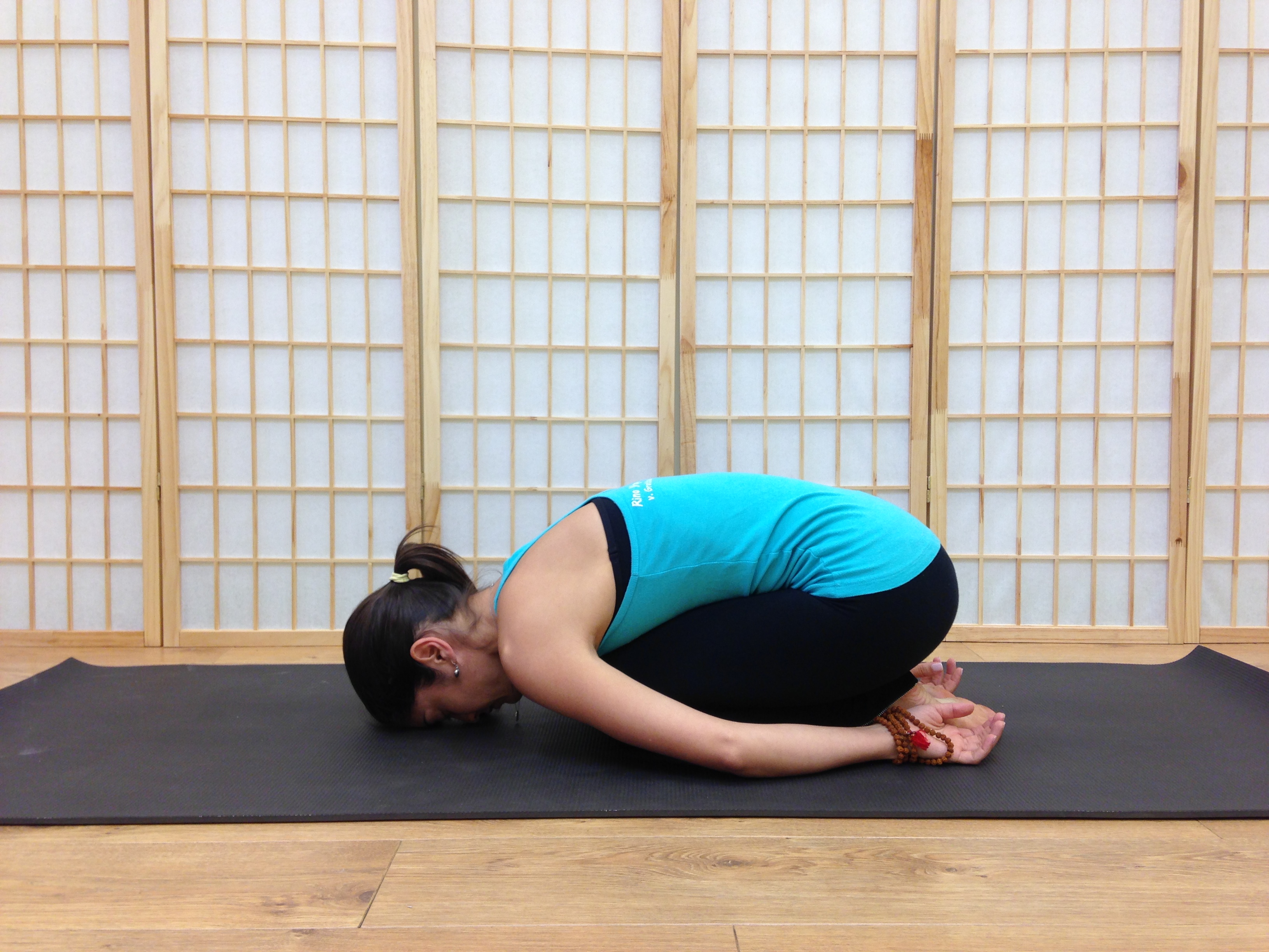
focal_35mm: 33
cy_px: 476
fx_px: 1210
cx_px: 634
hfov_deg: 55.4
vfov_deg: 42.9
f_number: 2.4
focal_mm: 4.13
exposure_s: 1/40
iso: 50
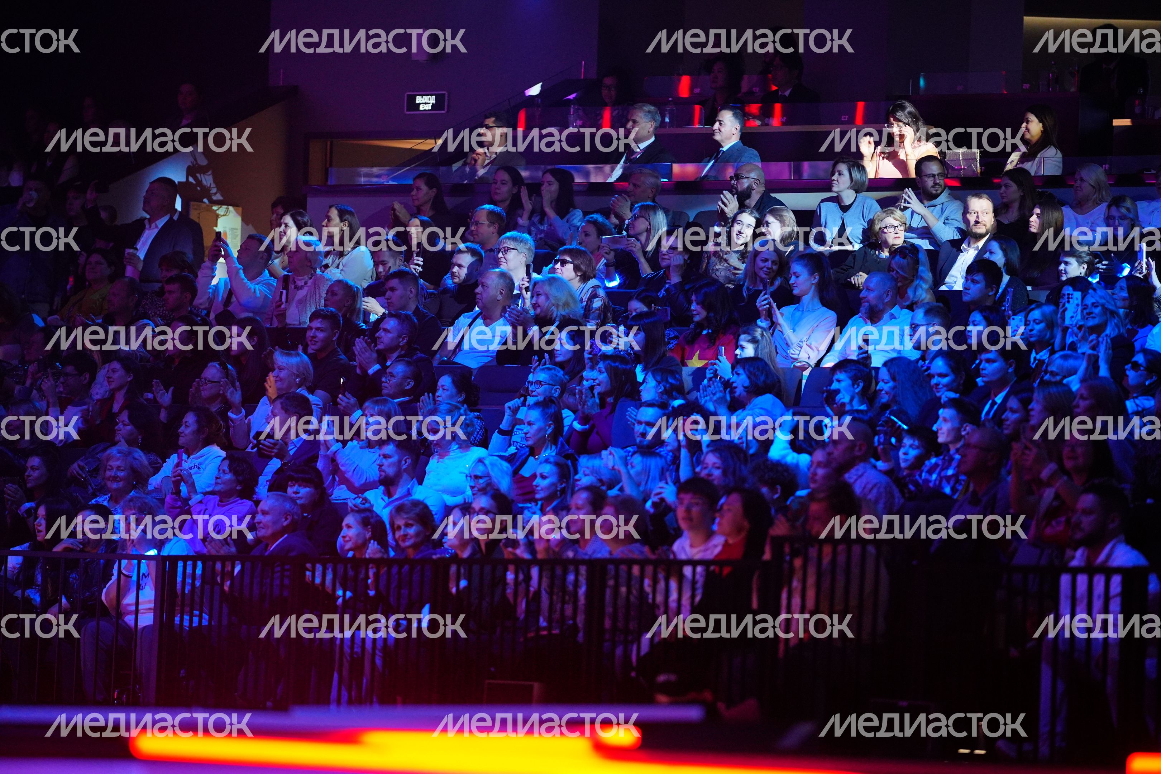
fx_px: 6449
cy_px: 387
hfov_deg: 10.3
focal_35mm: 200
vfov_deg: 6.9
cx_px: 580
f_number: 2.8
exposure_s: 1/125
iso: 3200
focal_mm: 200
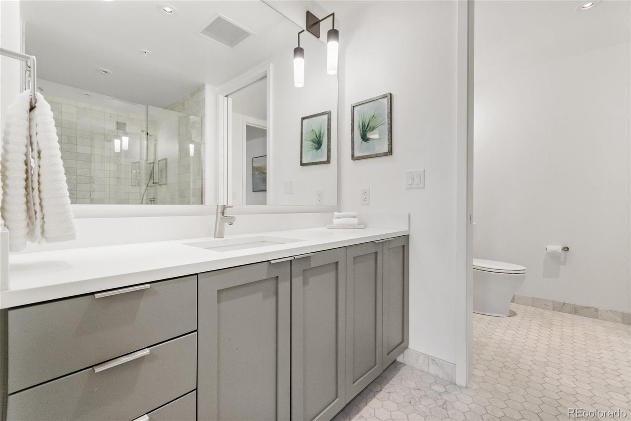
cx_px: 316
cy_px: 210
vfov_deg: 77.3
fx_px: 263
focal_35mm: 15
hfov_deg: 100.4
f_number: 8
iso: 2000
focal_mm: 10
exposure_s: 1/80
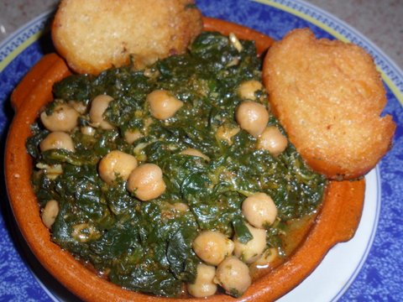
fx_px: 373
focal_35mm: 32
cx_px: 202
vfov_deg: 44.2
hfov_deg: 56.8
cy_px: 151
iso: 100
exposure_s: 1/45
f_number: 9.4
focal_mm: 5.7
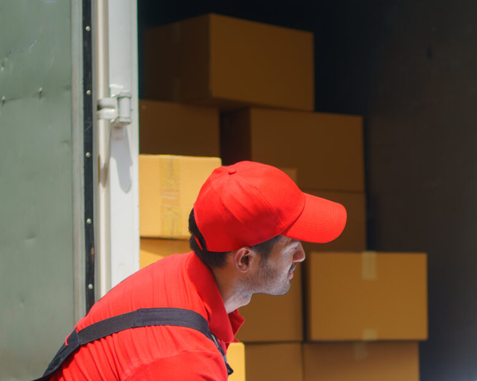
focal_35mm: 109
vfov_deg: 13.9
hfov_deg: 17.2
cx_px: 492
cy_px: 376
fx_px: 1538
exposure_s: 1/1600
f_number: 2.2
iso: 100
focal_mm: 35
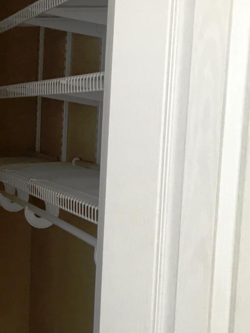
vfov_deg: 22.0
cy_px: 253
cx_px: -73
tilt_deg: -10.5
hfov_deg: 15.9
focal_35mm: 88
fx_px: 848
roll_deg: +0.0
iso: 25
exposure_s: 1/30
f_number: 2.2
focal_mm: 4.15
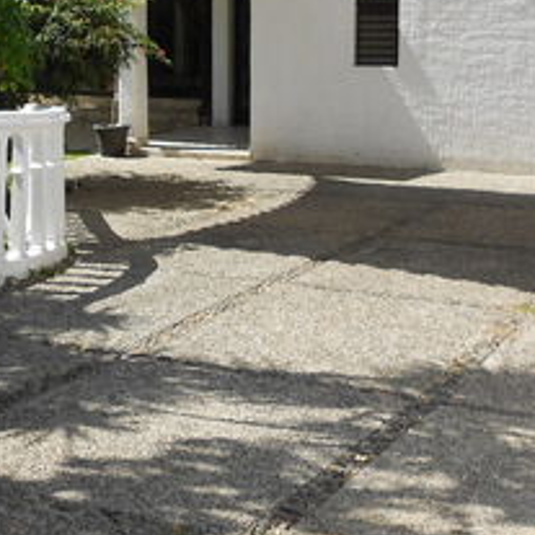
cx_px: 132
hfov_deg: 24.1
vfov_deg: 24.1
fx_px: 1241
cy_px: 147
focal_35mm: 71
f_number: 3.2
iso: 80
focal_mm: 4.6
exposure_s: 1/640
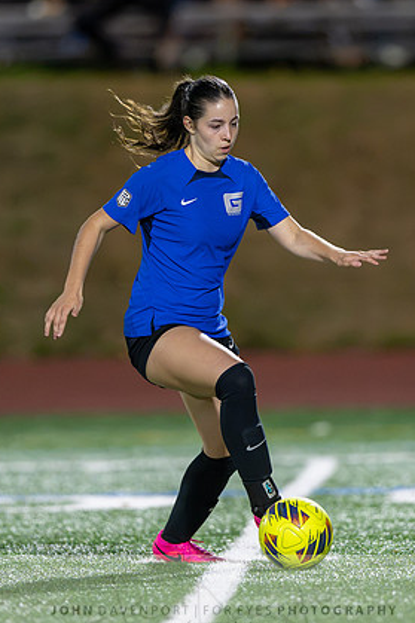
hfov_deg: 1.6
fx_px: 14519
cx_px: 256
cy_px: 294
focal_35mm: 839
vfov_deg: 2.5
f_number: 2.8
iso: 8000
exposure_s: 1/1000
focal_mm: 400
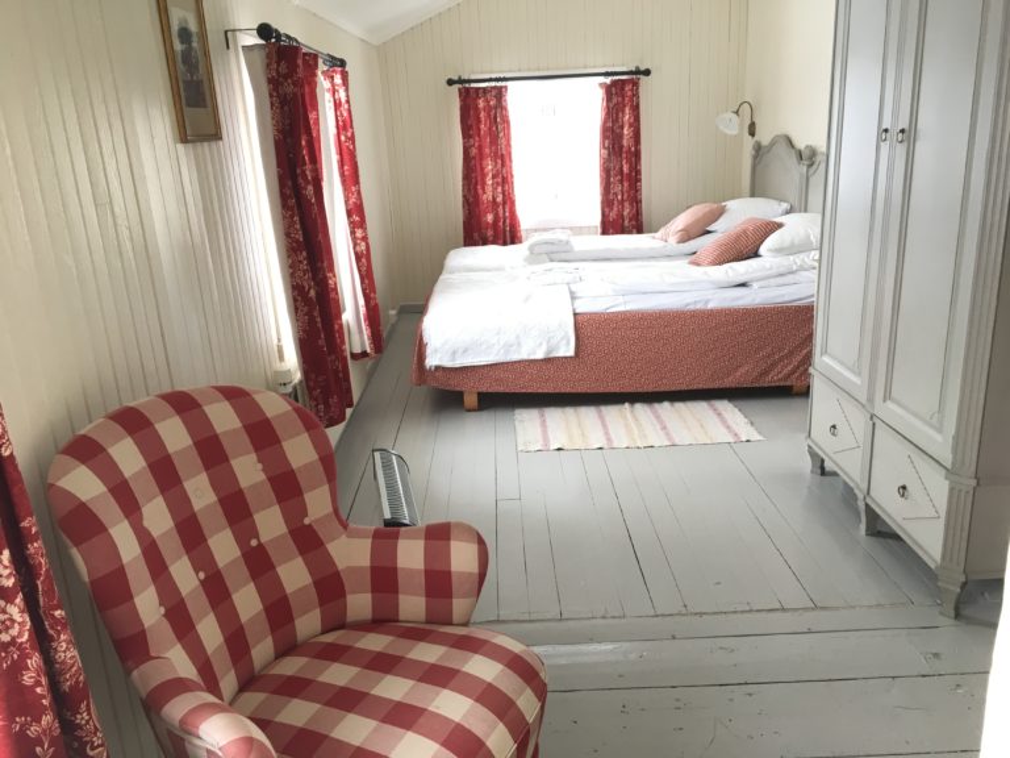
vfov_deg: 48.2
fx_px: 846
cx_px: 505
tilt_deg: -17.8
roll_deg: +2.0
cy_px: 379
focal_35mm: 29
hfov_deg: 61.7
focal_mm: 4.15
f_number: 2.2
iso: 64
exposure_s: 1/33
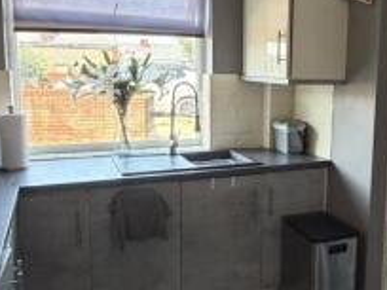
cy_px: 130
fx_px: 447
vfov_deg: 35.9
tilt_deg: -7.6
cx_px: 282
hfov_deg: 45.5
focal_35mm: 40
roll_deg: -1.1
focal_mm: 2.22
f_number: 2.2
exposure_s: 1/72
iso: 320
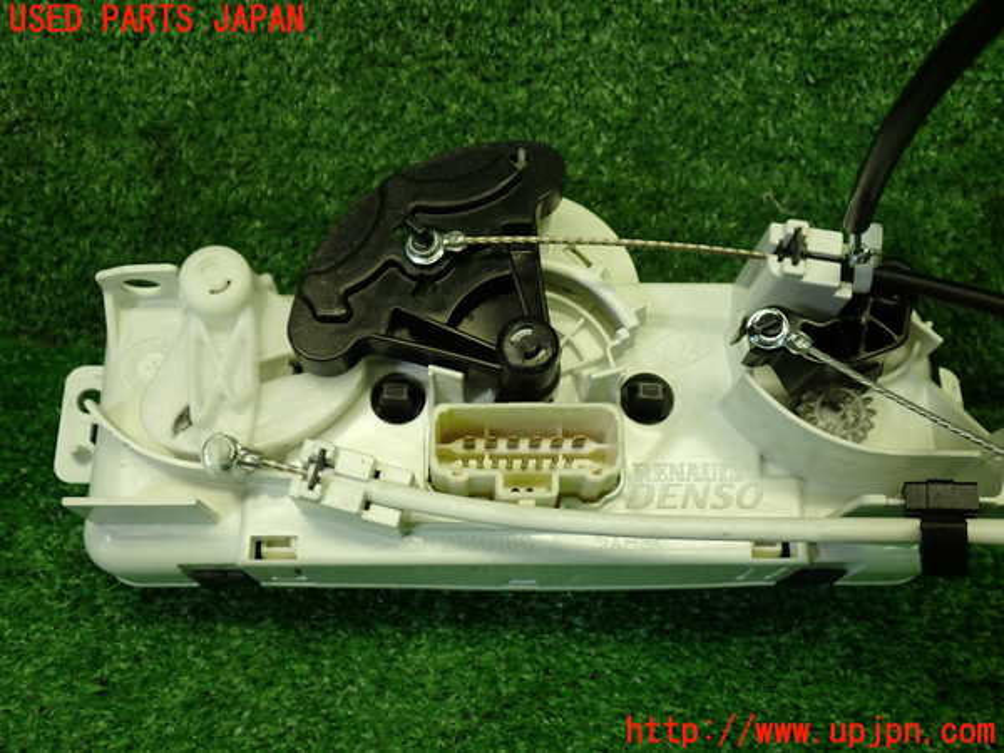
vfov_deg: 39.7
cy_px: 376
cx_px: 502
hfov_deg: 51.4
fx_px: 1044
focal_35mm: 36
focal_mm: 6.37
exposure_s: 1/80
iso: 200
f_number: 2.5
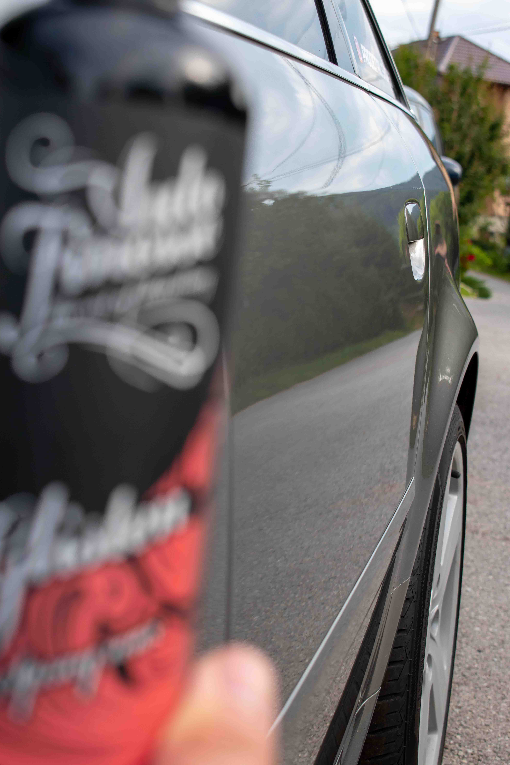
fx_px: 1456
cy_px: 386
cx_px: 254
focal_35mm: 69
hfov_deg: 19.9
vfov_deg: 29.4
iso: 200
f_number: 8
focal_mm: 45
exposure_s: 1/250
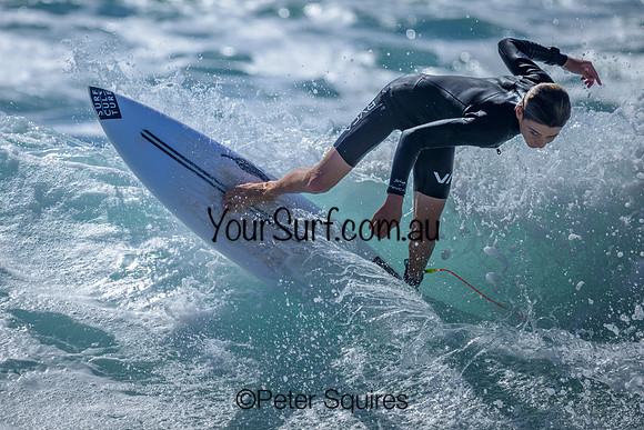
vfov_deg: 1.5
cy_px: 196
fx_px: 16082
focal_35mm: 899
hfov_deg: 2.3
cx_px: 282
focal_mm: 800
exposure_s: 1/2500
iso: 280
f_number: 6.3
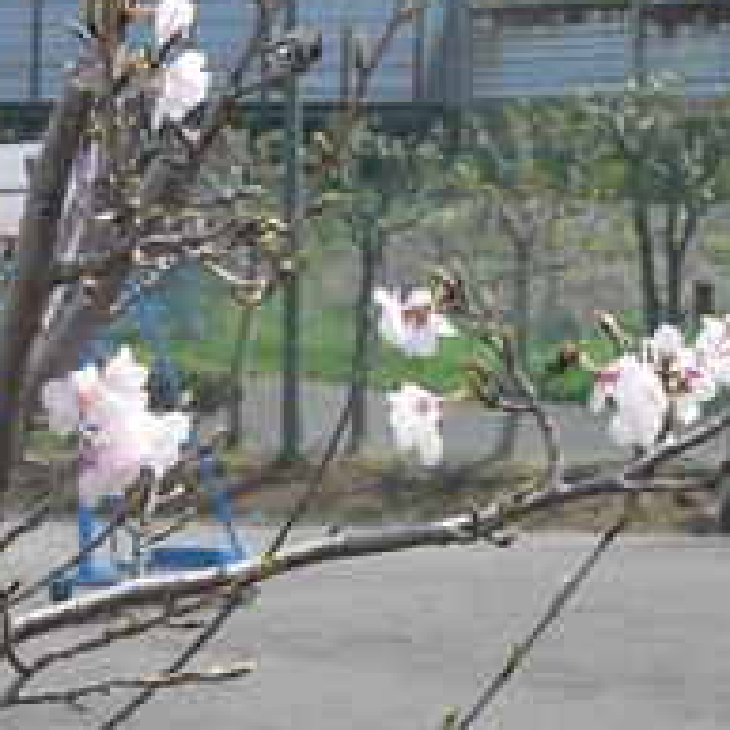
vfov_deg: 15.3
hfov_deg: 15.3
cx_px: 499
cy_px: 263
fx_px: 2720
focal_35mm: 114
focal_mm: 11.9
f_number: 4
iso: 80
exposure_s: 1/400
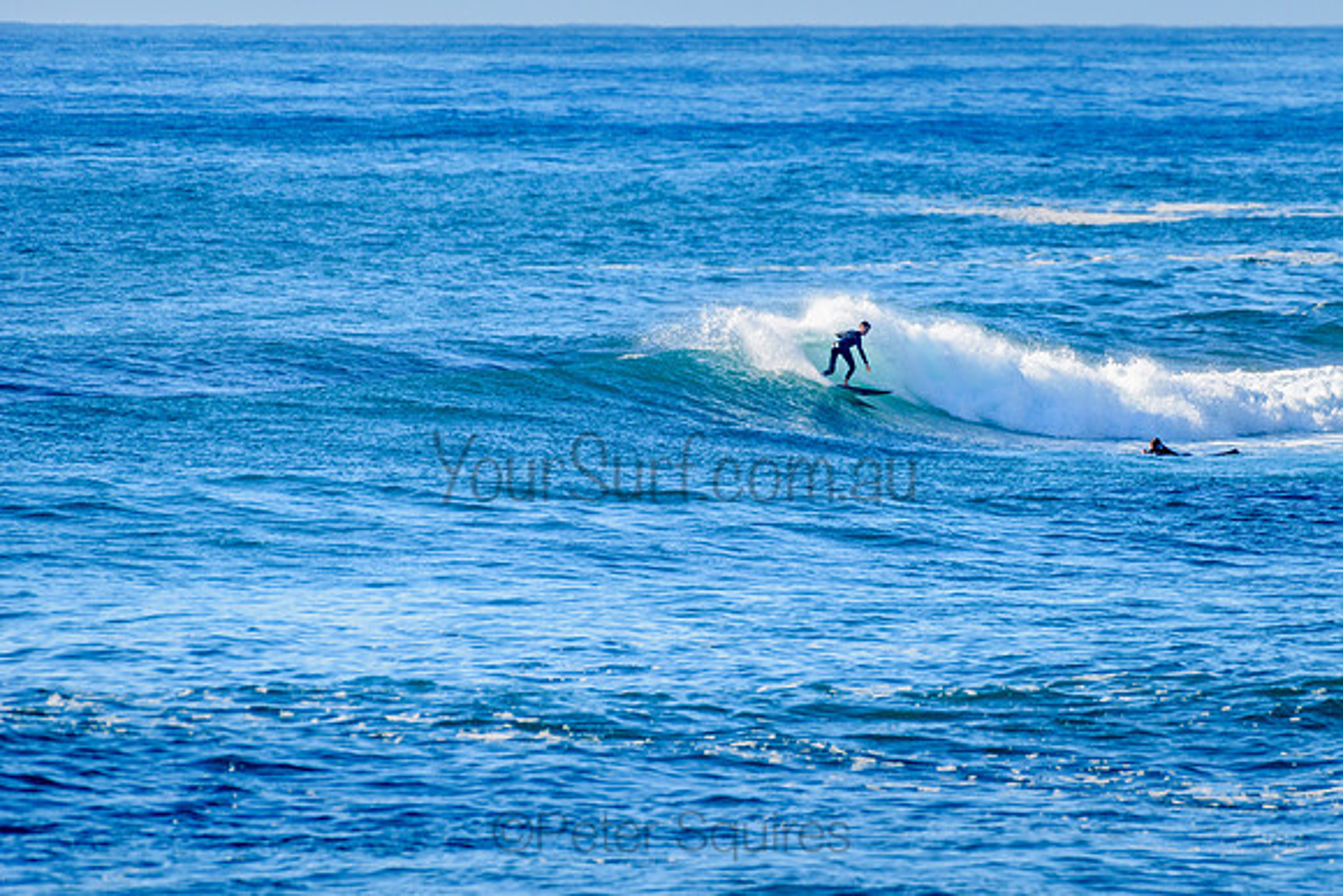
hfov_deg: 3.4
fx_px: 22881
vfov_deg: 2.2
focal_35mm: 613
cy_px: 382
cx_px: 824
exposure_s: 1/2000
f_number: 5.6
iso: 320
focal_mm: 500
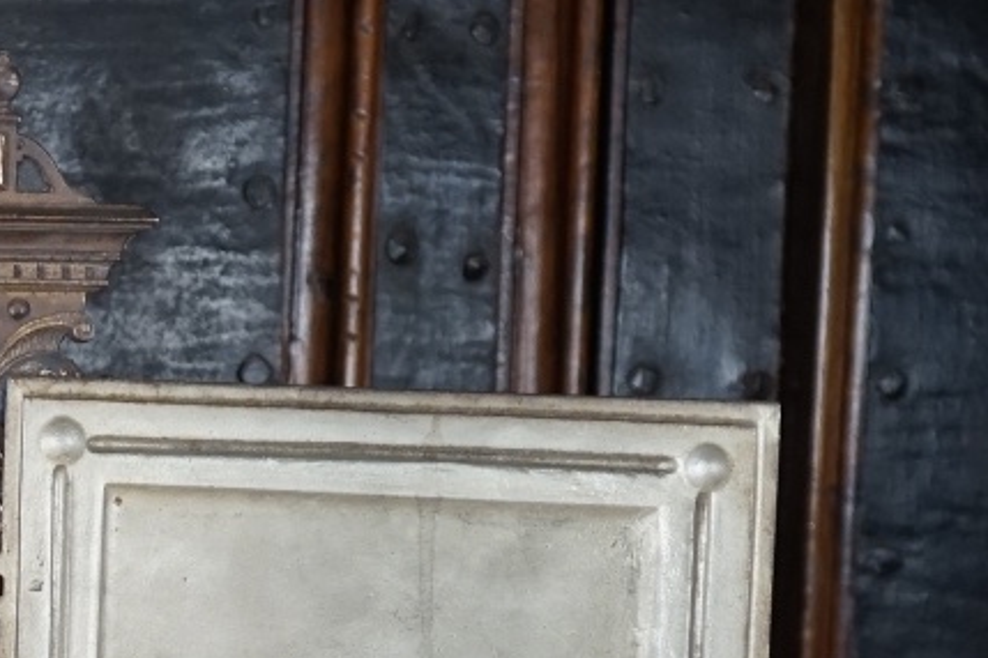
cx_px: -173
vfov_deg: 9.9
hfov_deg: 14.5
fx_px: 3760
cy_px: 681
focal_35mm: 137
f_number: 4
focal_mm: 33
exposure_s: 1/160
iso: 800
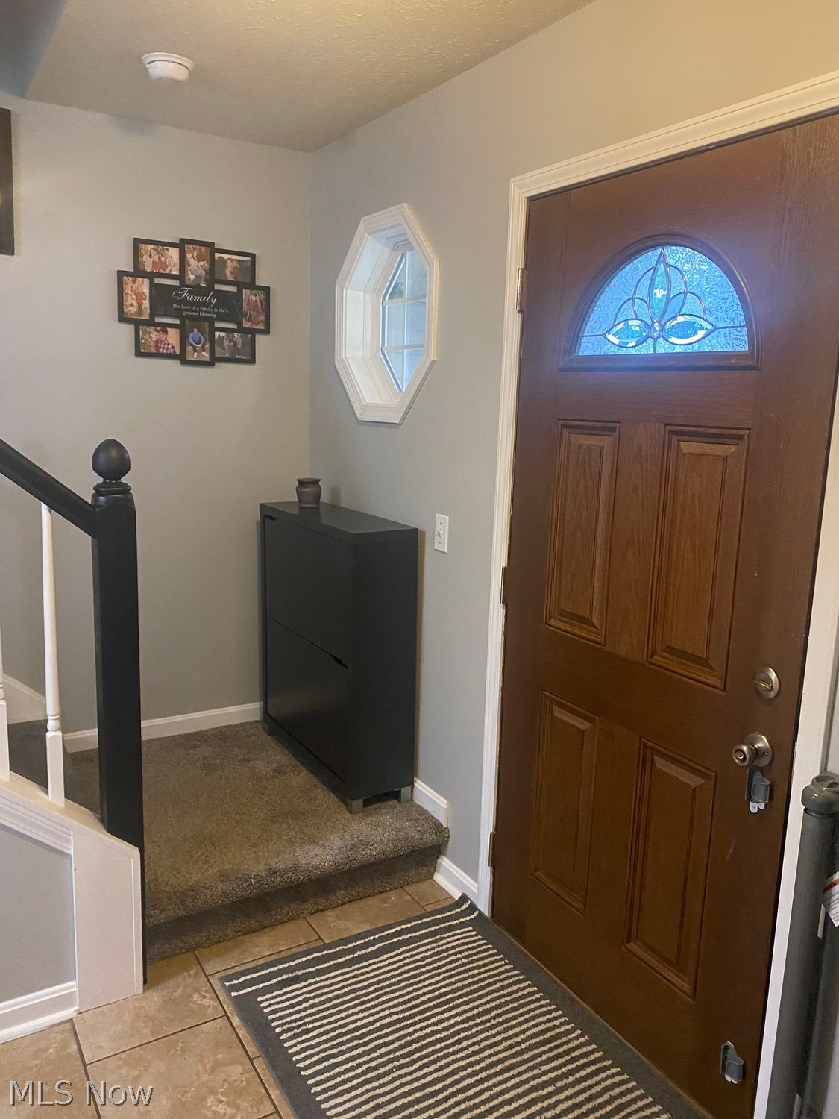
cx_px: 420
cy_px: 560
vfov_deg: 67.3
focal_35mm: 26
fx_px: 840
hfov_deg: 53.1
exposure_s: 1/40
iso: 500
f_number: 1.8
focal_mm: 4.25
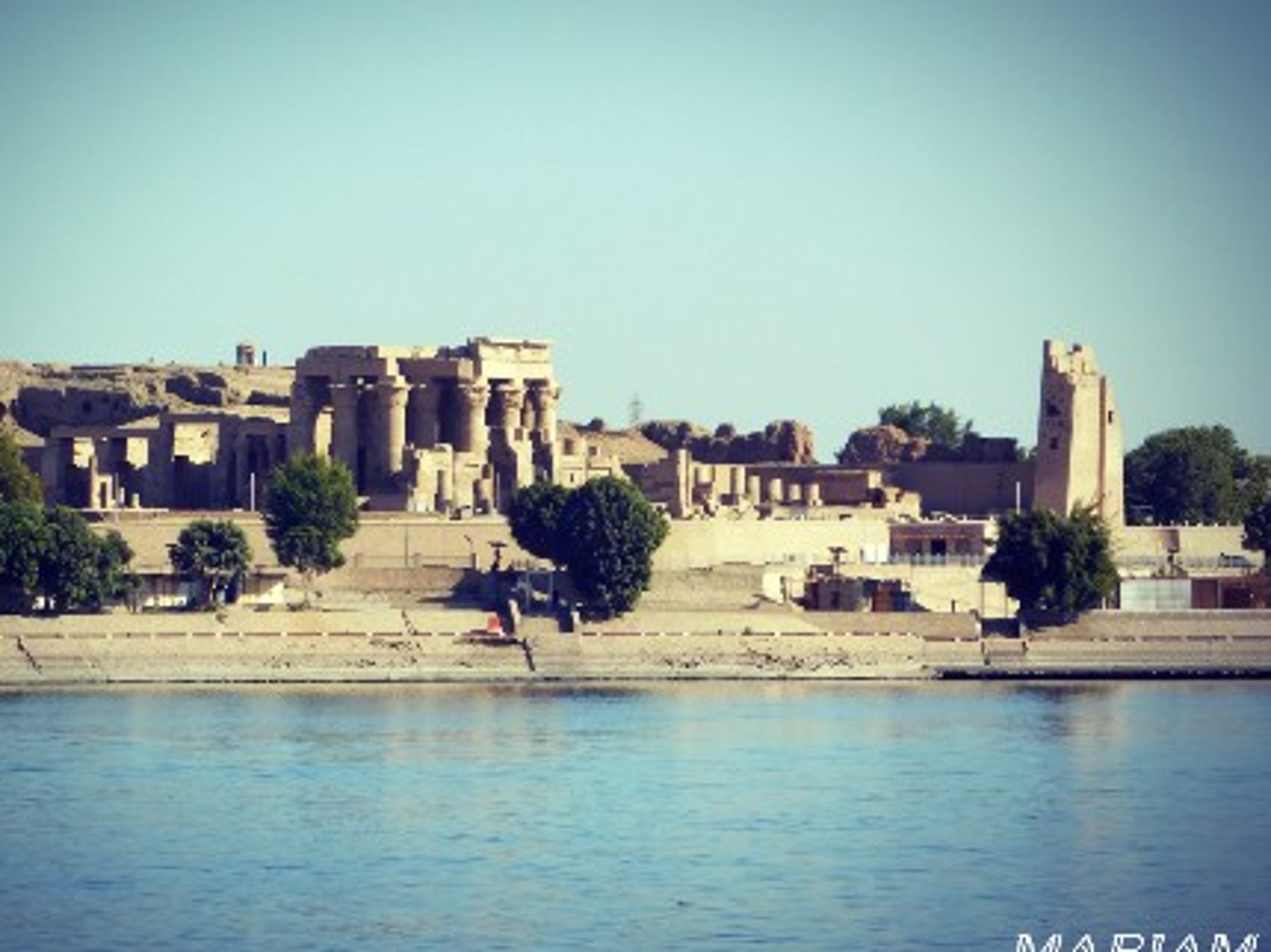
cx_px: 553
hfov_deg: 7.3
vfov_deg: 5.5
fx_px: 9908
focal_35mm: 270
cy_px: 475
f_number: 5.6
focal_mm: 41.3
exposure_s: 1/640
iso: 125
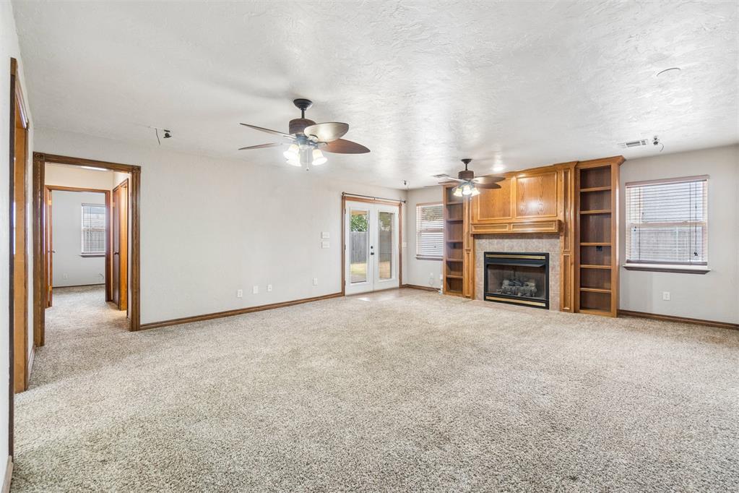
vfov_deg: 77.3
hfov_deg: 100.4
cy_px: 246
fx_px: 308
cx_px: 370
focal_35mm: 15
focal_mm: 10
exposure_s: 1/10
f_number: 6.3
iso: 200
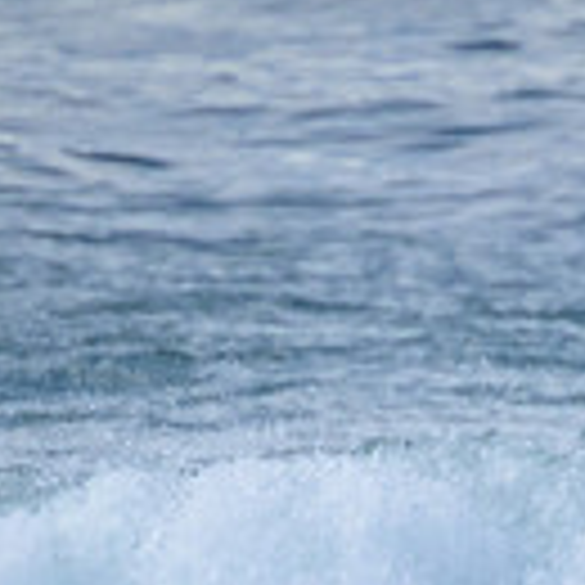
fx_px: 57876
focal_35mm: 3027
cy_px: 848
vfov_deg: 0.6
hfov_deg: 0.6
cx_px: 572
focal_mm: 800
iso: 3600
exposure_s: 1/1000
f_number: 11
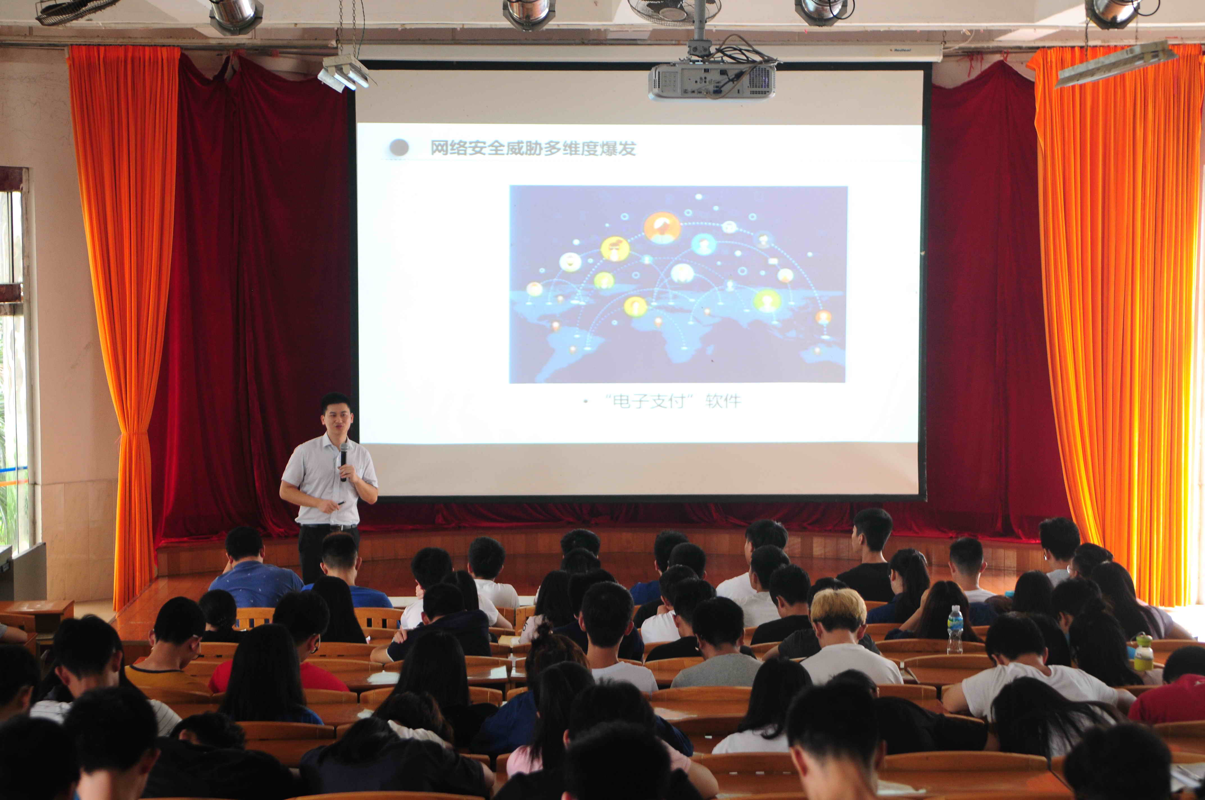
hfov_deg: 28.1
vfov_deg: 18.9
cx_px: 602
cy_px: 400
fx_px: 2407
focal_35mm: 72
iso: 400
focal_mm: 48
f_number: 3.3
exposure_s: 1/45
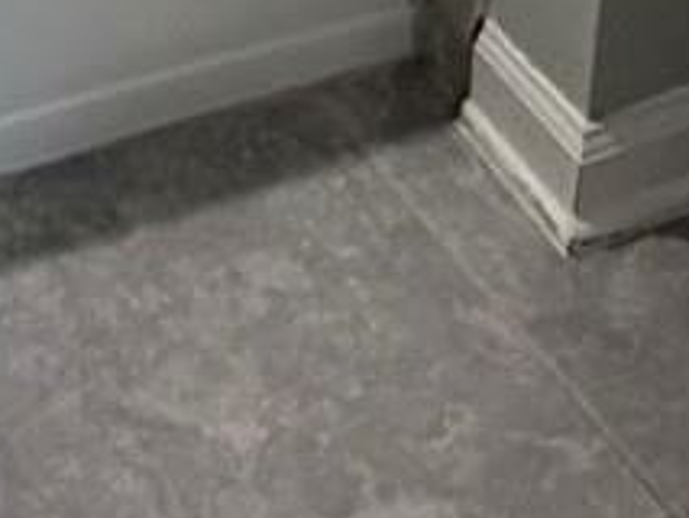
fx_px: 2091
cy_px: -1049
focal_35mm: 105
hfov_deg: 17.6
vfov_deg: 10.2
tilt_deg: -12.4
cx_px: -194
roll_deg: -0.8
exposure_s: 1/60
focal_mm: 2.22
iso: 250
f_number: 2.2
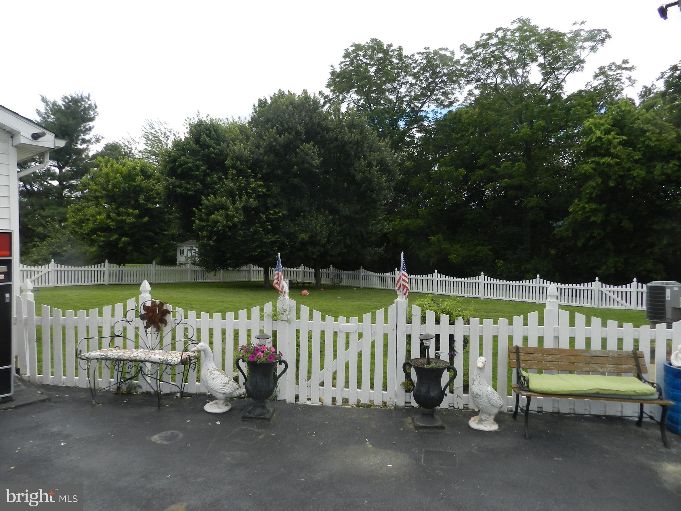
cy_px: 256
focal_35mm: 23
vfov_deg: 58.9
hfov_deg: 73.9
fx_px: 452
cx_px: 340
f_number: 3.4
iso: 160
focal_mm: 4
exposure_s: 1/800
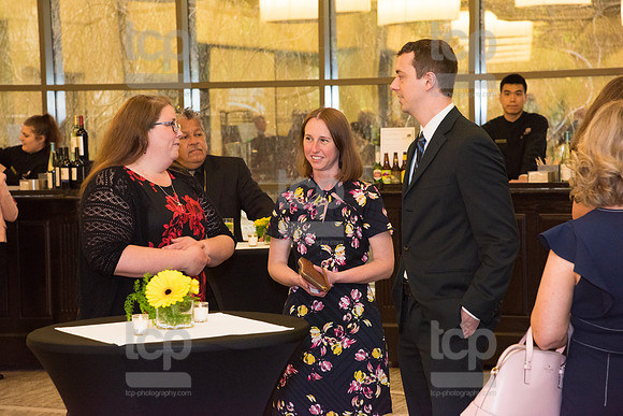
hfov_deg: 18.3
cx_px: 312
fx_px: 1939
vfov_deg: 12.2
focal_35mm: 112
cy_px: 208
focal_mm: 112
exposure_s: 1/200
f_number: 7.1
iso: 1250
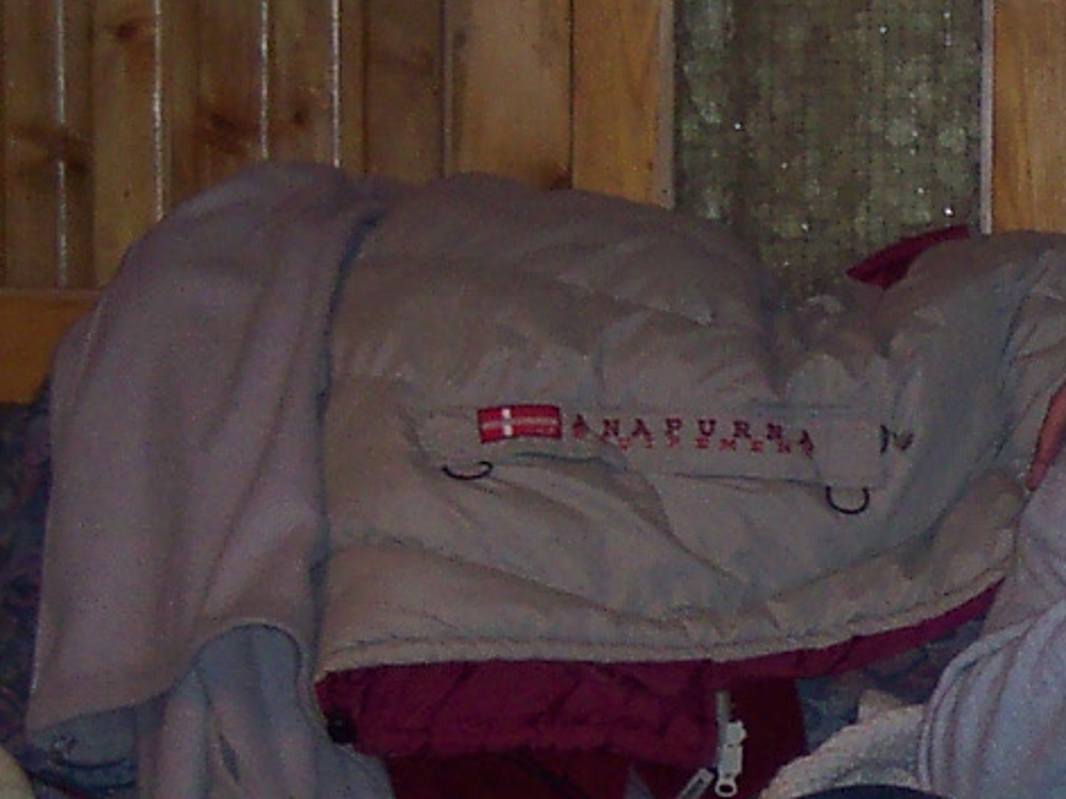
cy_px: 772
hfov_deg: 11.6
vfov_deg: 9.0
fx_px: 5049
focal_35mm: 164
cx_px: 1582
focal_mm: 8
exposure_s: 1/30
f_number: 2.8
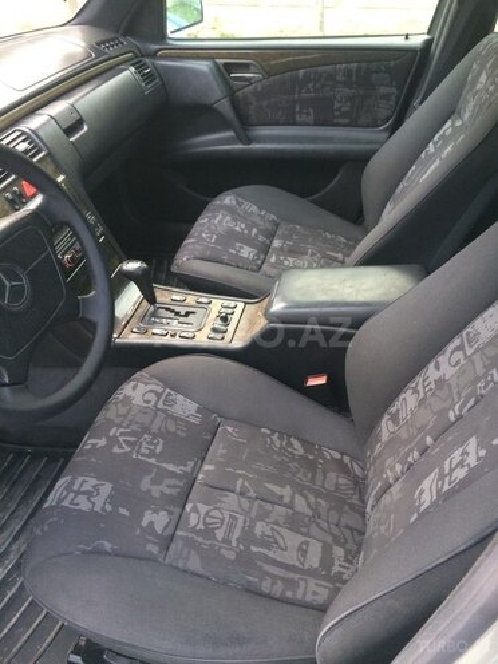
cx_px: 249
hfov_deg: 48.2
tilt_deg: -39.4
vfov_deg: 61.7
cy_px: 332
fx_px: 556
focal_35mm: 29
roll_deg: +0.6
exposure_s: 1/33
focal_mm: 4.15
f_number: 2.2
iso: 64
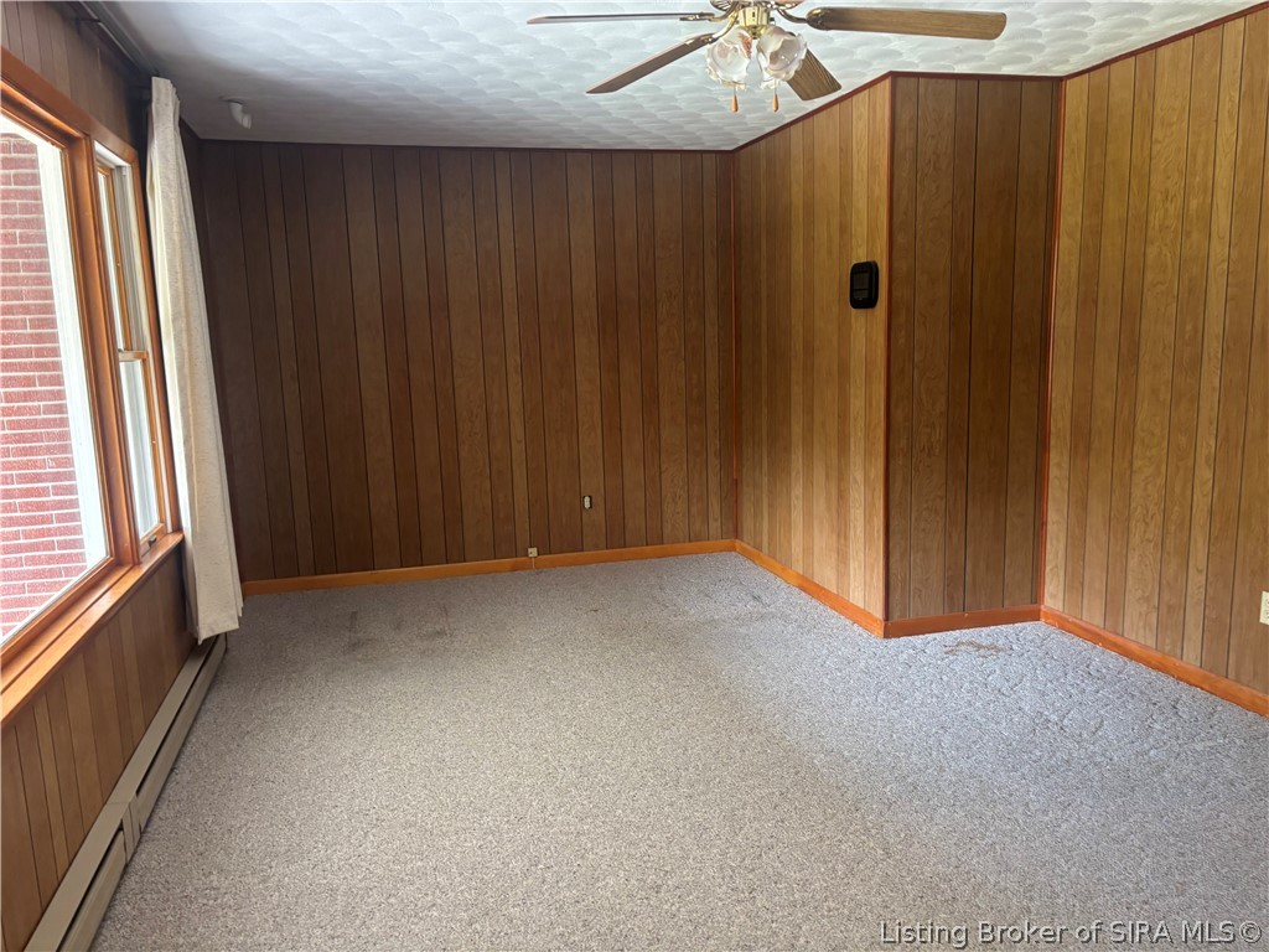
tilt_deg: -7.9
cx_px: 634
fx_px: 953
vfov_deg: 53.1
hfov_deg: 67.3
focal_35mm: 26
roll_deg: +1.8
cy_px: 476
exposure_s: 1/60
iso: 200
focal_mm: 5.96
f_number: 1.6
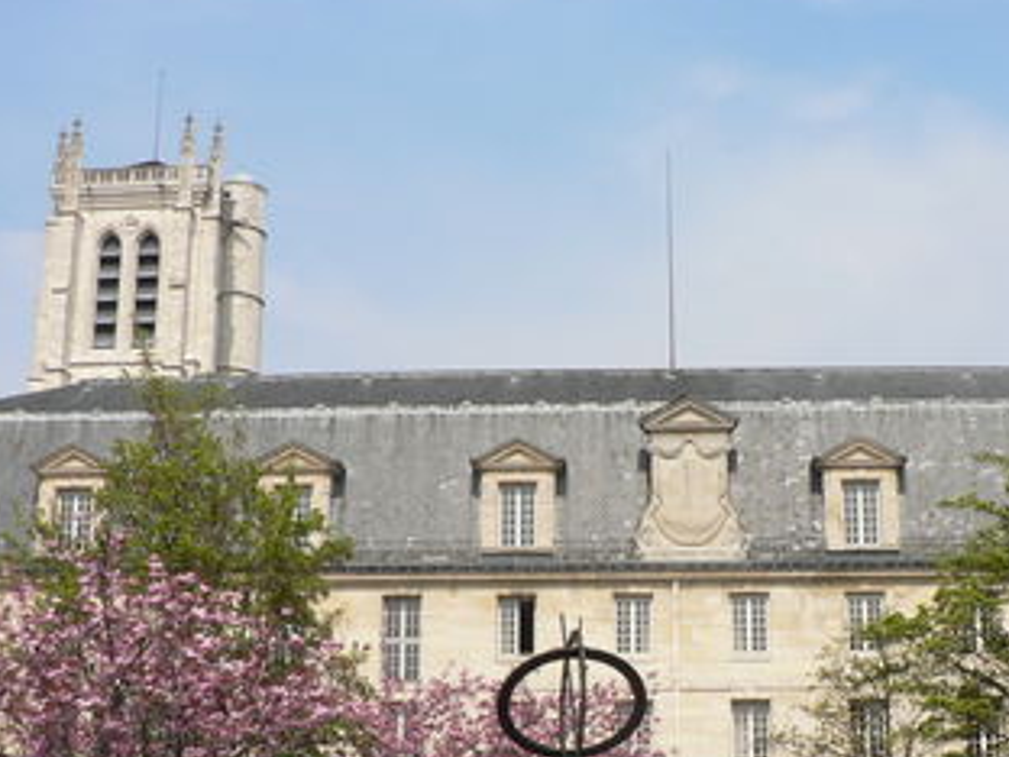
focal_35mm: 55
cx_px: 682
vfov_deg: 26.2
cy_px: 573
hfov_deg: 34.6
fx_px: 1603
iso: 64
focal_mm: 6
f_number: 5.6
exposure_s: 1/400
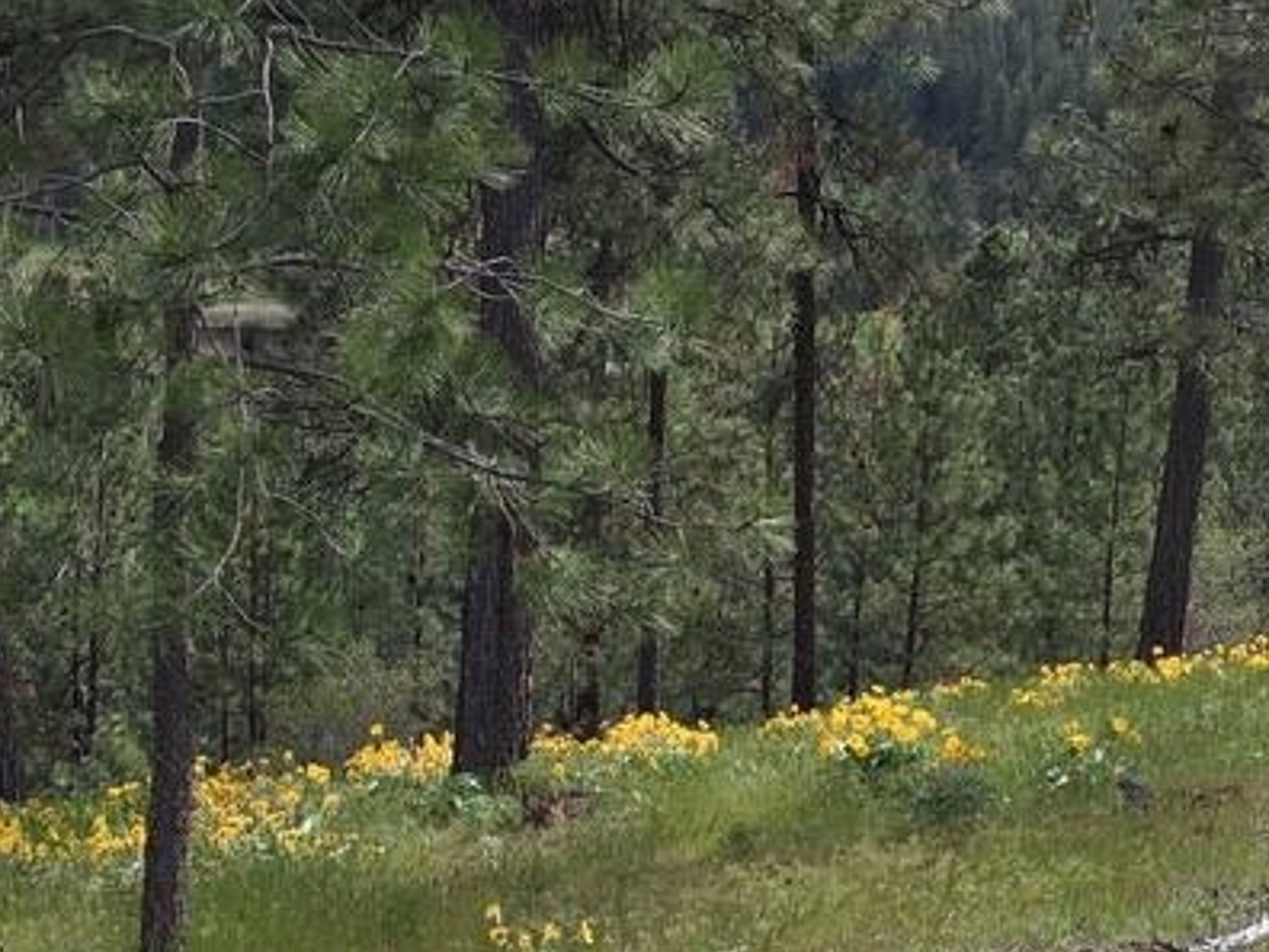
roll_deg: -2.8
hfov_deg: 26.0
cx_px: 705
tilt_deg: -15.3
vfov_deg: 19.5
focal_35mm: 75
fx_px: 2749
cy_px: 734
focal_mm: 4.15
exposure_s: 1/541
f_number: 2.2
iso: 25
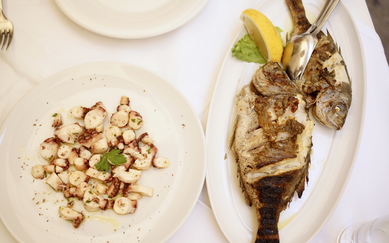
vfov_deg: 35.3
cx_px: 195
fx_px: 382
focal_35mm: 36
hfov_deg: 54.0
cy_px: 119
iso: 200
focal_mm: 35
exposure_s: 1/250
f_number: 3.2
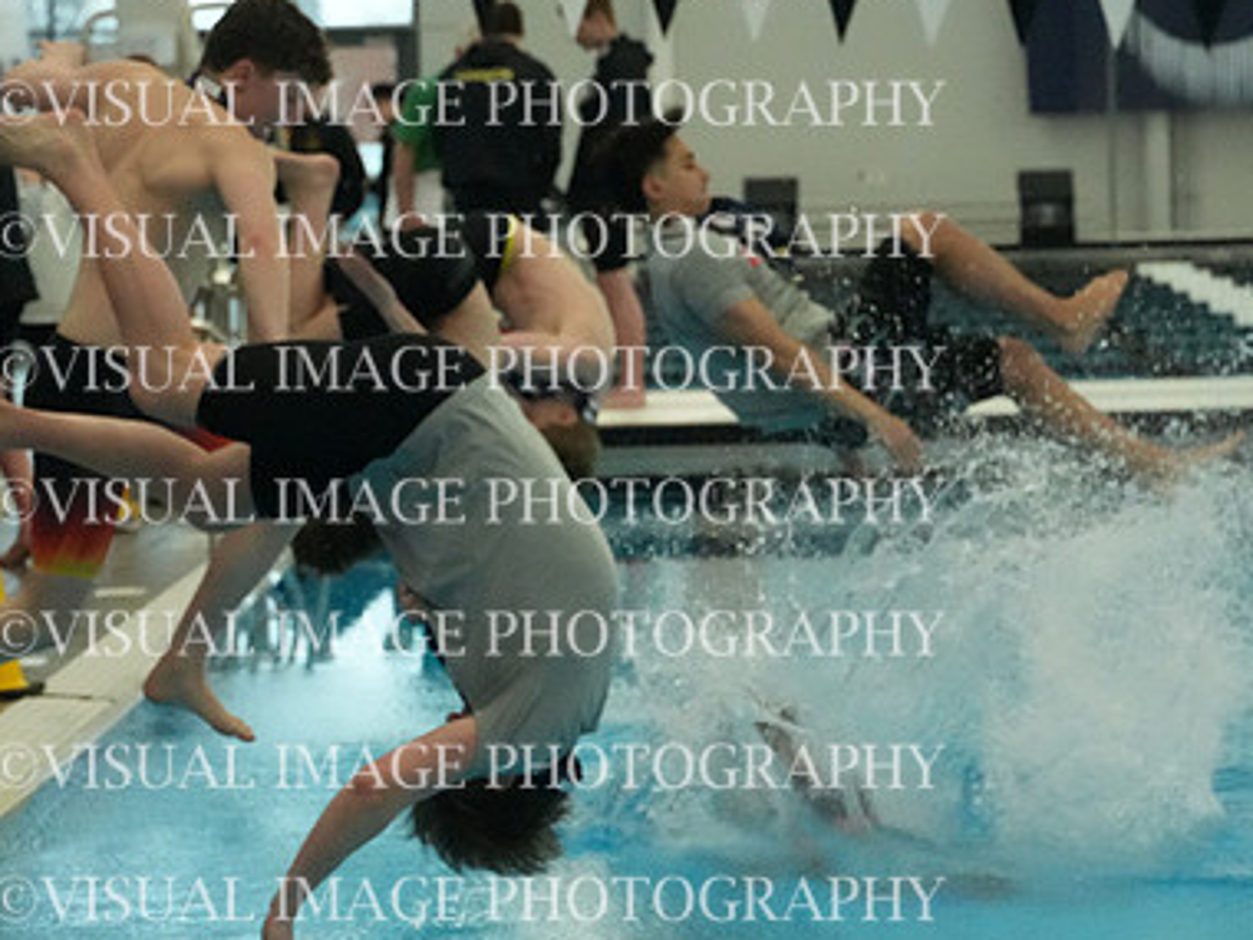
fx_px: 5492
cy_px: 567
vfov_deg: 9.8
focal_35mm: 152
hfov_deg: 13.0
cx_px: 468
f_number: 5.6
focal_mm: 69
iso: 10000
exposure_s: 1/1000
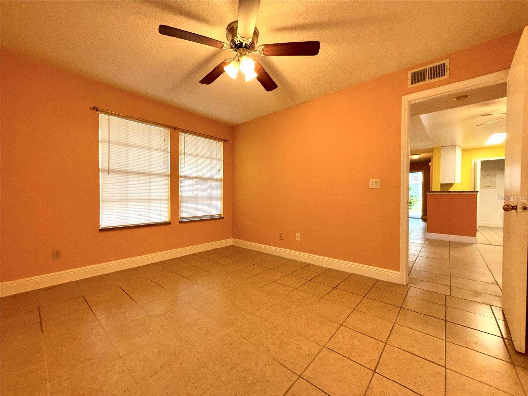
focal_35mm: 14
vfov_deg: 85.7
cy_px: 198
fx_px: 214
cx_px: 264
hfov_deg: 102.1
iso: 100
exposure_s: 1/120
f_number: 2.2
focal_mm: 2.22
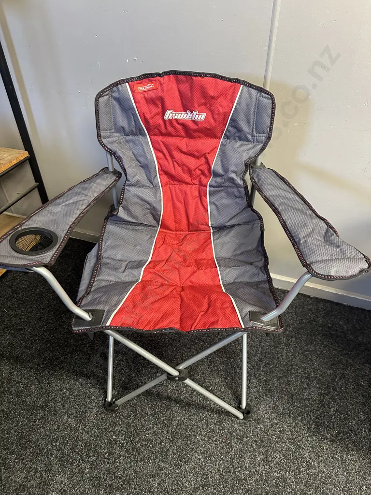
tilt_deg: -38.4
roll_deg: -0.2
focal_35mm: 24
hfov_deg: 56.8
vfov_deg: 71.6
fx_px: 343
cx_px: 186
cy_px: 248
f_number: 1.78
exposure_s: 1/50
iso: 400
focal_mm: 6.86
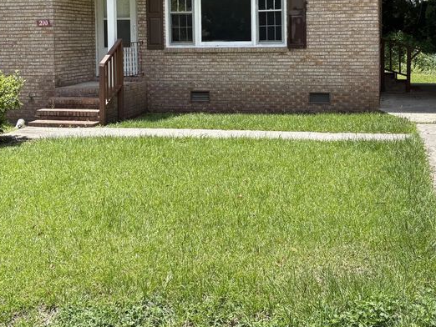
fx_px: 643
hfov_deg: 37.5
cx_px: 229
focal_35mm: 51
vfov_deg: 27.8
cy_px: 51
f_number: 1.6
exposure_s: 1/1484
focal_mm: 5.96
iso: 50
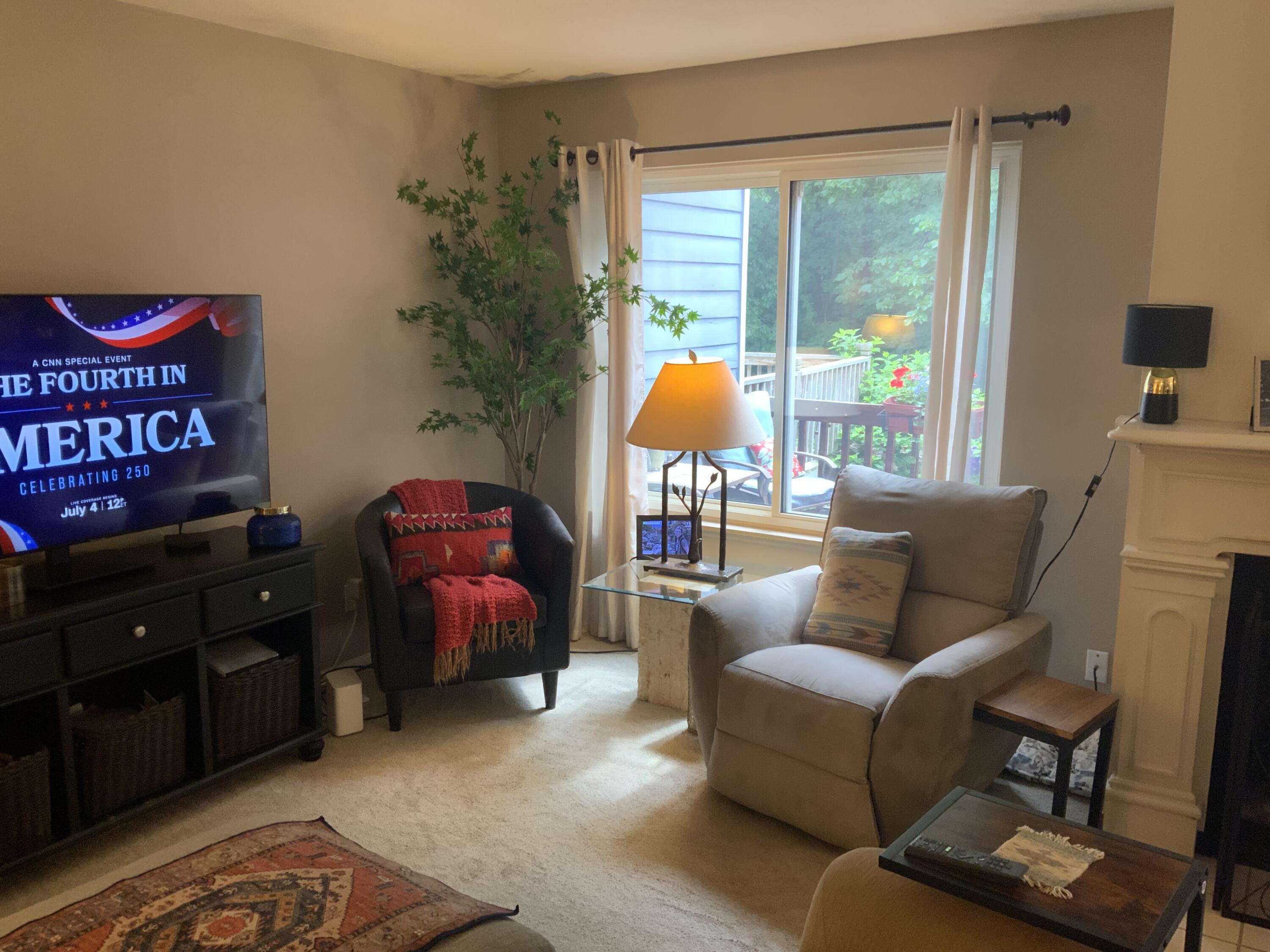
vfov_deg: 48.2
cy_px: 476
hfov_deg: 61.7
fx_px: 1064
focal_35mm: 29
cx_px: 635
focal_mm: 3
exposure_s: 1/60
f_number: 1.8
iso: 125
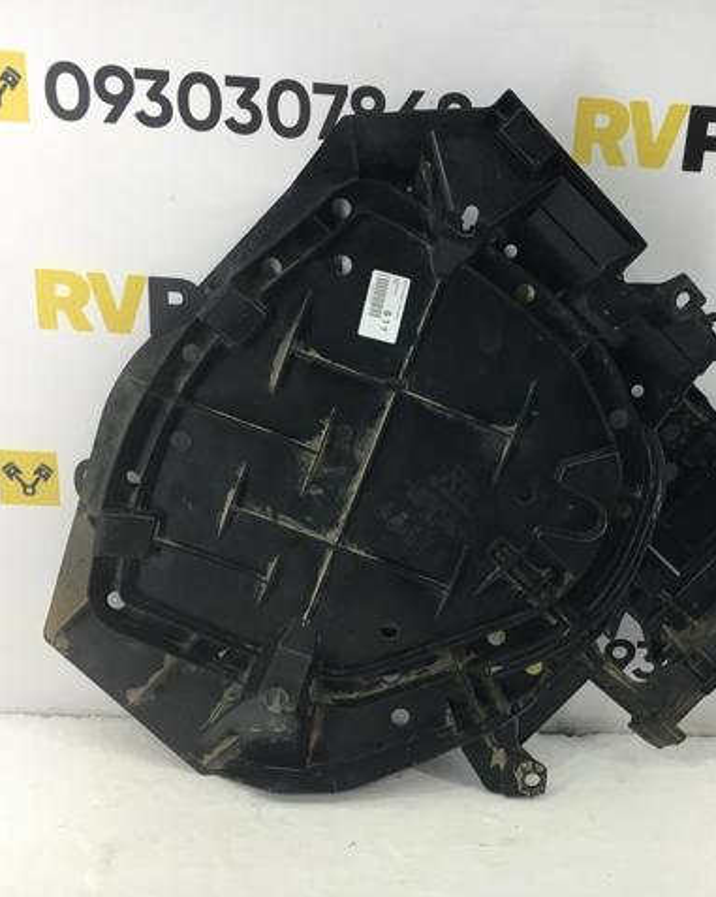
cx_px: 479
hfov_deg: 38.7
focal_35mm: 38
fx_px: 1008
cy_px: 449
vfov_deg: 48.0
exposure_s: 1/33
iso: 25
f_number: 2.2
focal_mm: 4.15
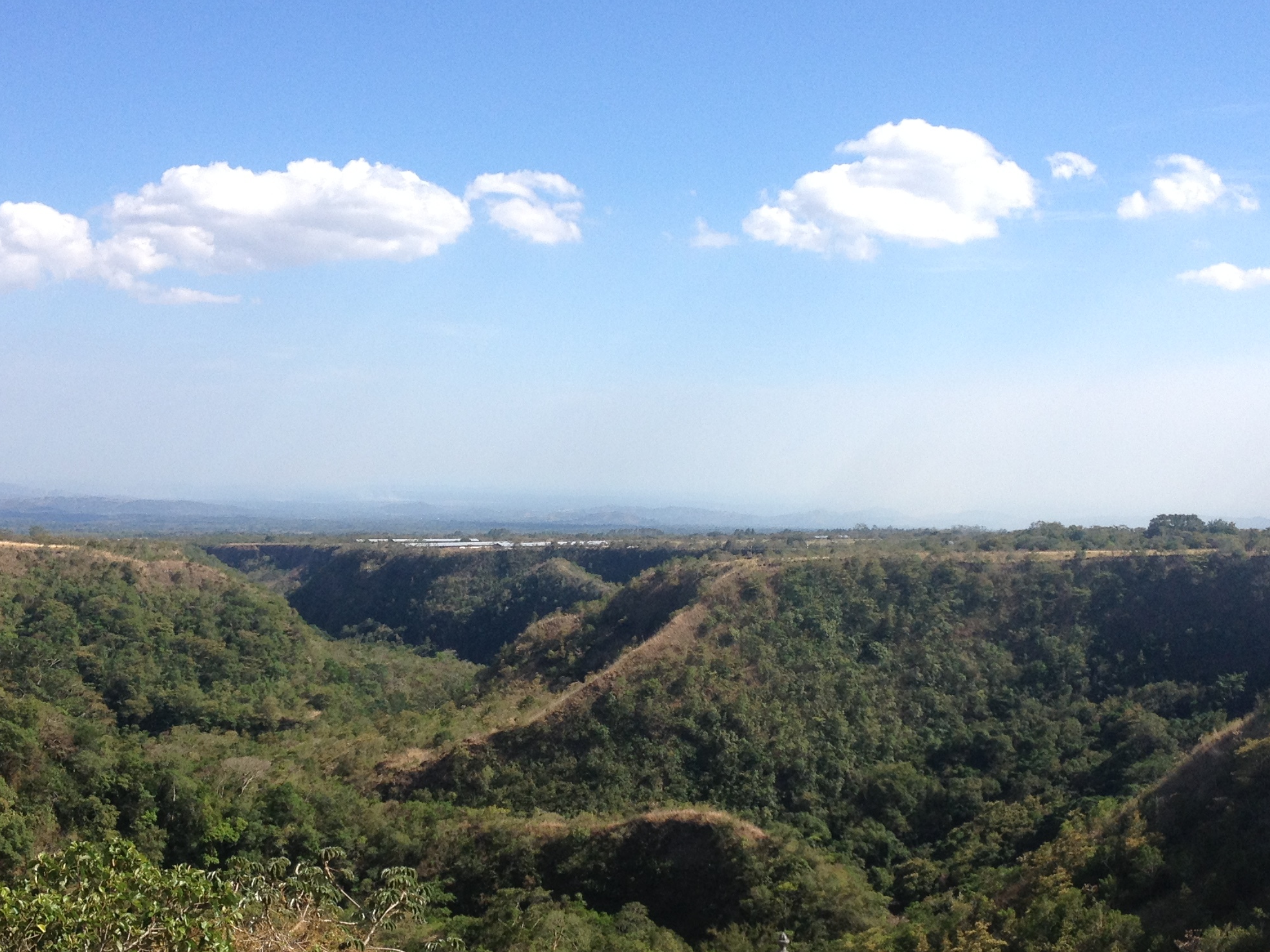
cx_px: 636
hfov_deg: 33.2
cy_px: 570
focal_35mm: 58
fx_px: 2128
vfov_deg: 25.2
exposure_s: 1/1577
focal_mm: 4.28
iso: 50
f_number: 2.4
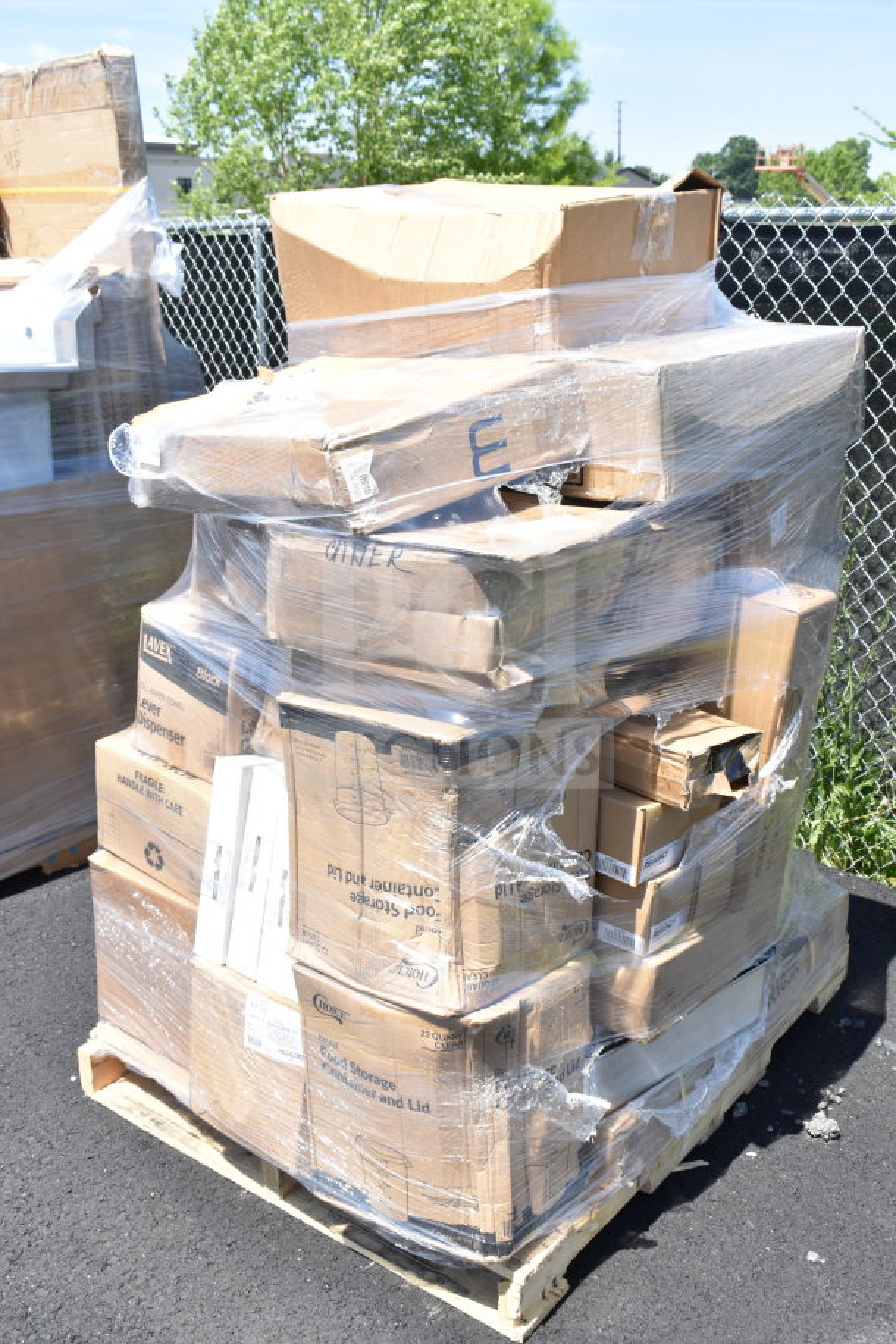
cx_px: 448
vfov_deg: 55.1
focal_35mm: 34
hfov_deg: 38.4
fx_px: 1288
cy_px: 672
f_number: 8
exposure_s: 1/250
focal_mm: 23
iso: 200
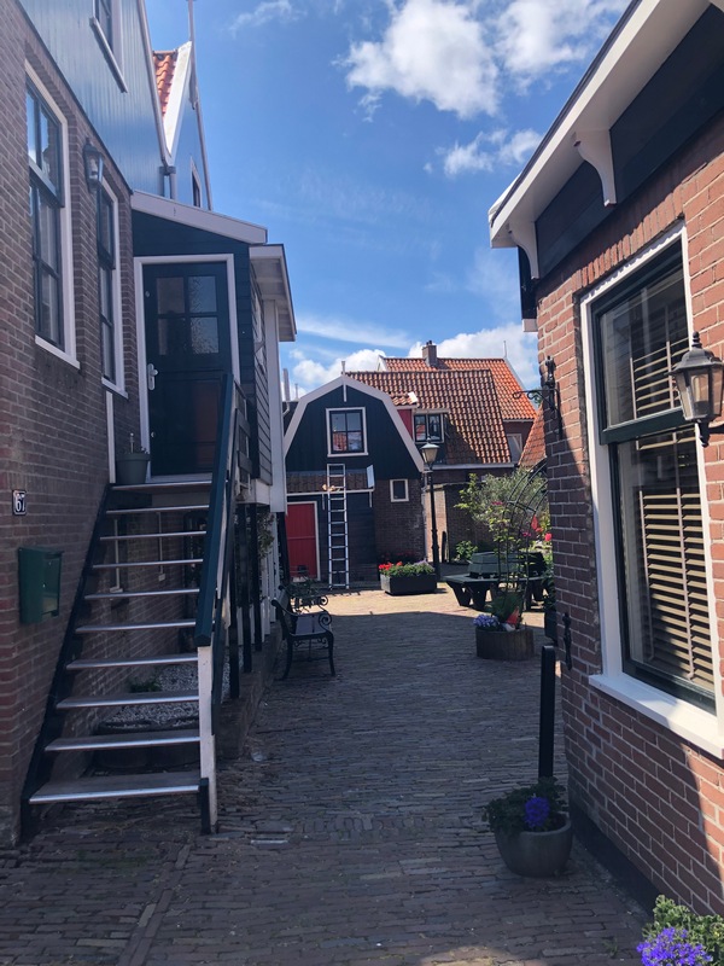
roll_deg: +2.7
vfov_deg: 63.4
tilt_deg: +3.2
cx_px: 362
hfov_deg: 49.7
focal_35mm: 28
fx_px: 781
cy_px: 483
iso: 20
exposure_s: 1/1143
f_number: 1.8
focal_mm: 3.99
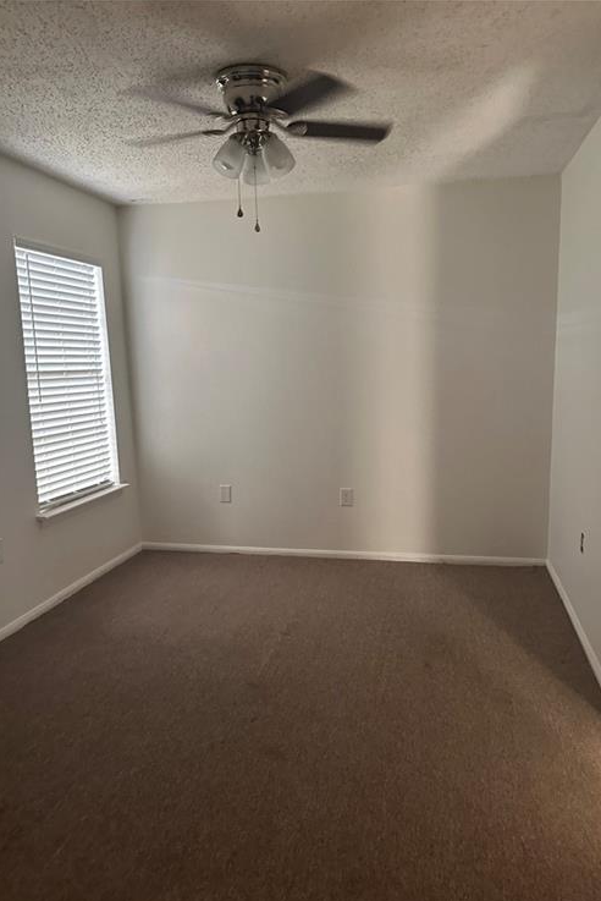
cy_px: 468
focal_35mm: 26
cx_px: 308
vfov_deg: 69.3
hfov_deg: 49.6
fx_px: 650
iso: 500
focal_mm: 6.86
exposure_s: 1/60
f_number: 1.78
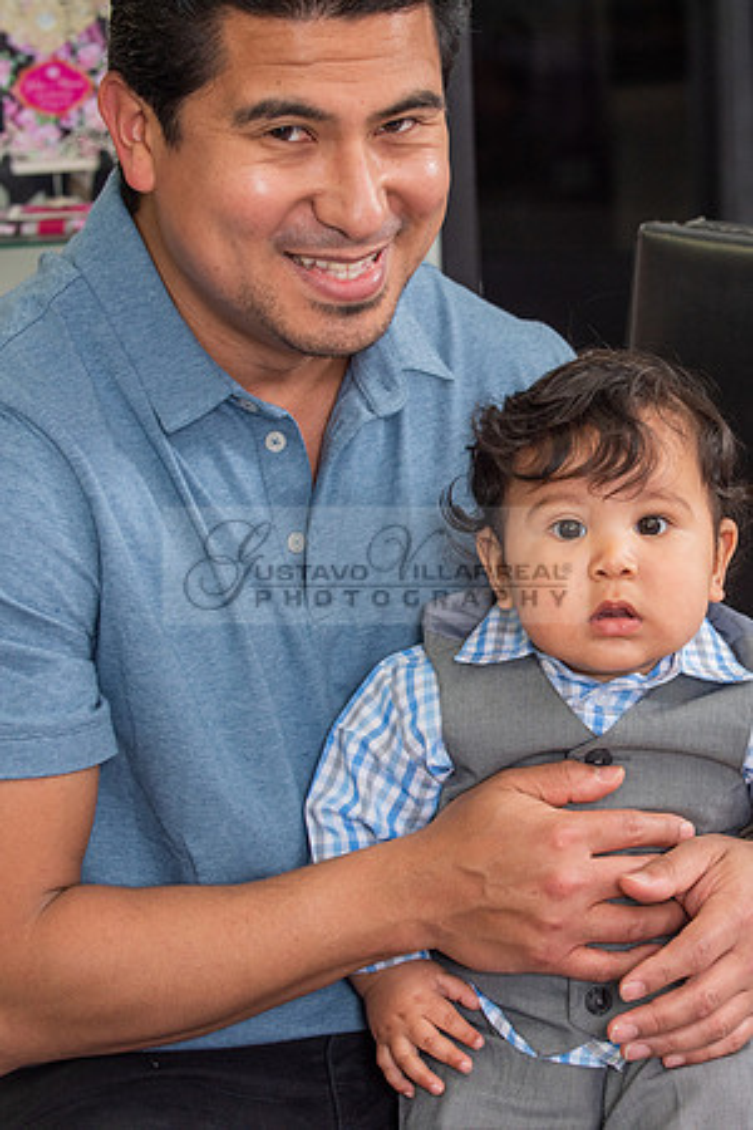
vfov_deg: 16.7
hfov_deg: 11.1
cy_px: 565
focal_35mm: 123
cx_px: 659
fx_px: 3856
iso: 200
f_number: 5.6
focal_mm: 82
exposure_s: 1/125
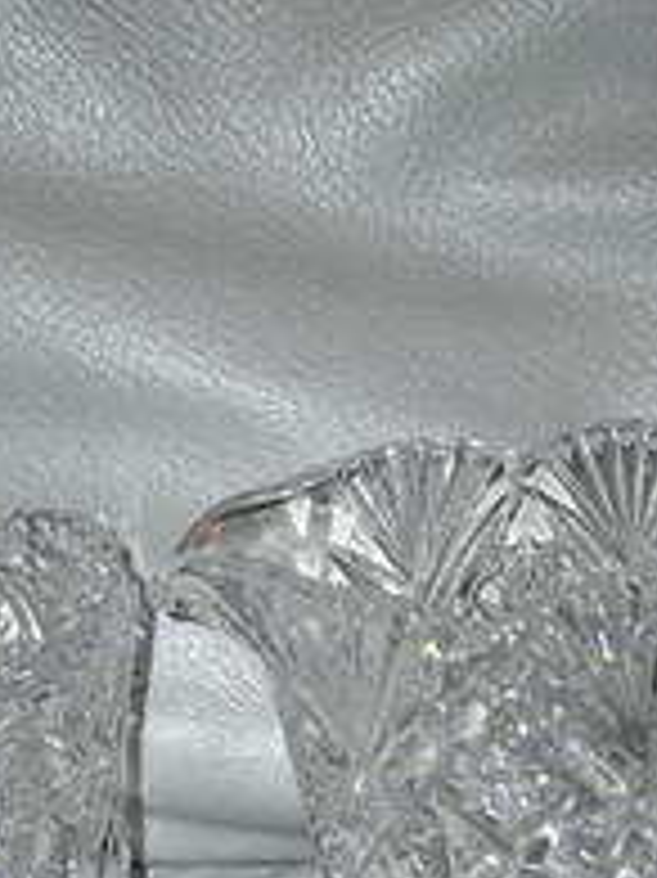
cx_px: 277
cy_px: 720
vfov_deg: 31.7
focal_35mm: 59
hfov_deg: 24.8
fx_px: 1495
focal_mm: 5.54
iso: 80
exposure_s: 1/100
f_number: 1.8
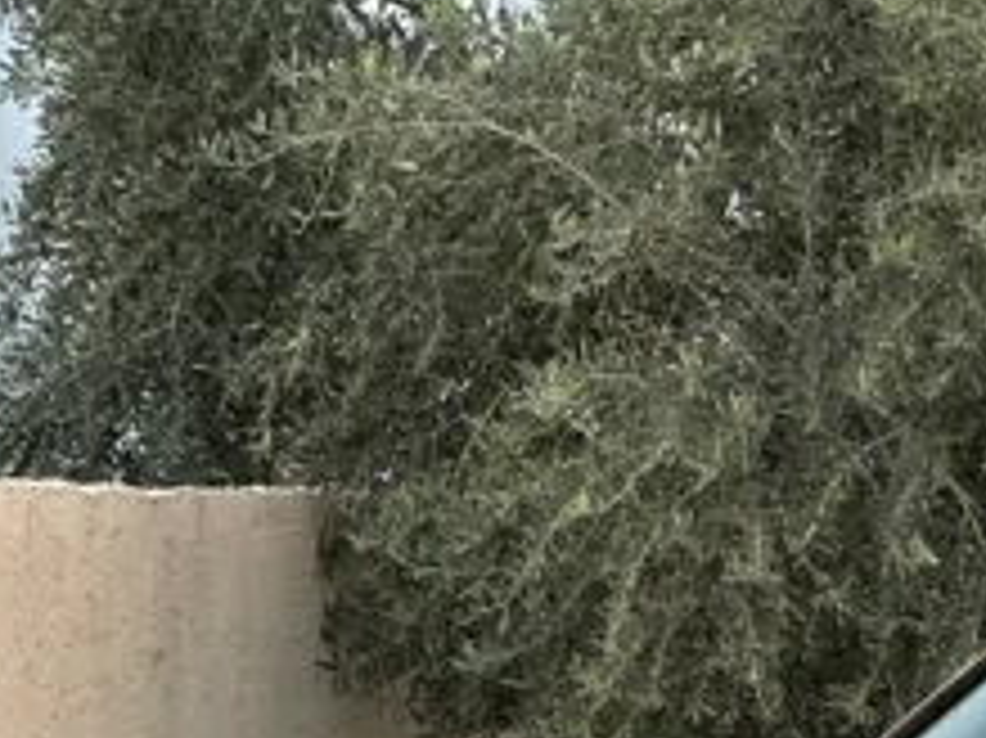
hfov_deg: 8.7
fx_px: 6405
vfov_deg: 6.5
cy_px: 1044
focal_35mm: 225
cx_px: 1310
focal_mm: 9
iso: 80
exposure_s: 1/100
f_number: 2.8
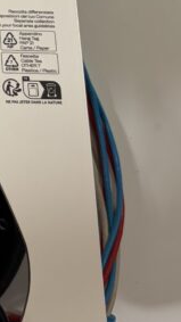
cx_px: -133
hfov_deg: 13.7
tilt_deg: -83.9
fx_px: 683
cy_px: 26
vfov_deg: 25.6
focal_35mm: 80
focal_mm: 5.96
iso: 125
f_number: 1.6
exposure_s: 1/75
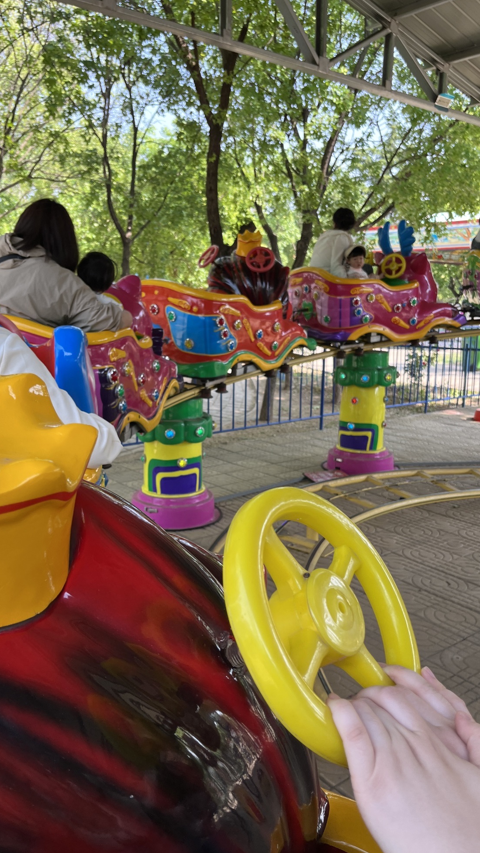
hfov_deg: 40.2
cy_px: 418
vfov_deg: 66.1
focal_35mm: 29
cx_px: 221
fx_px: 656
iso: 40
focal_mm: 5.1
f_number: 1.6
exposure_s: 1/293
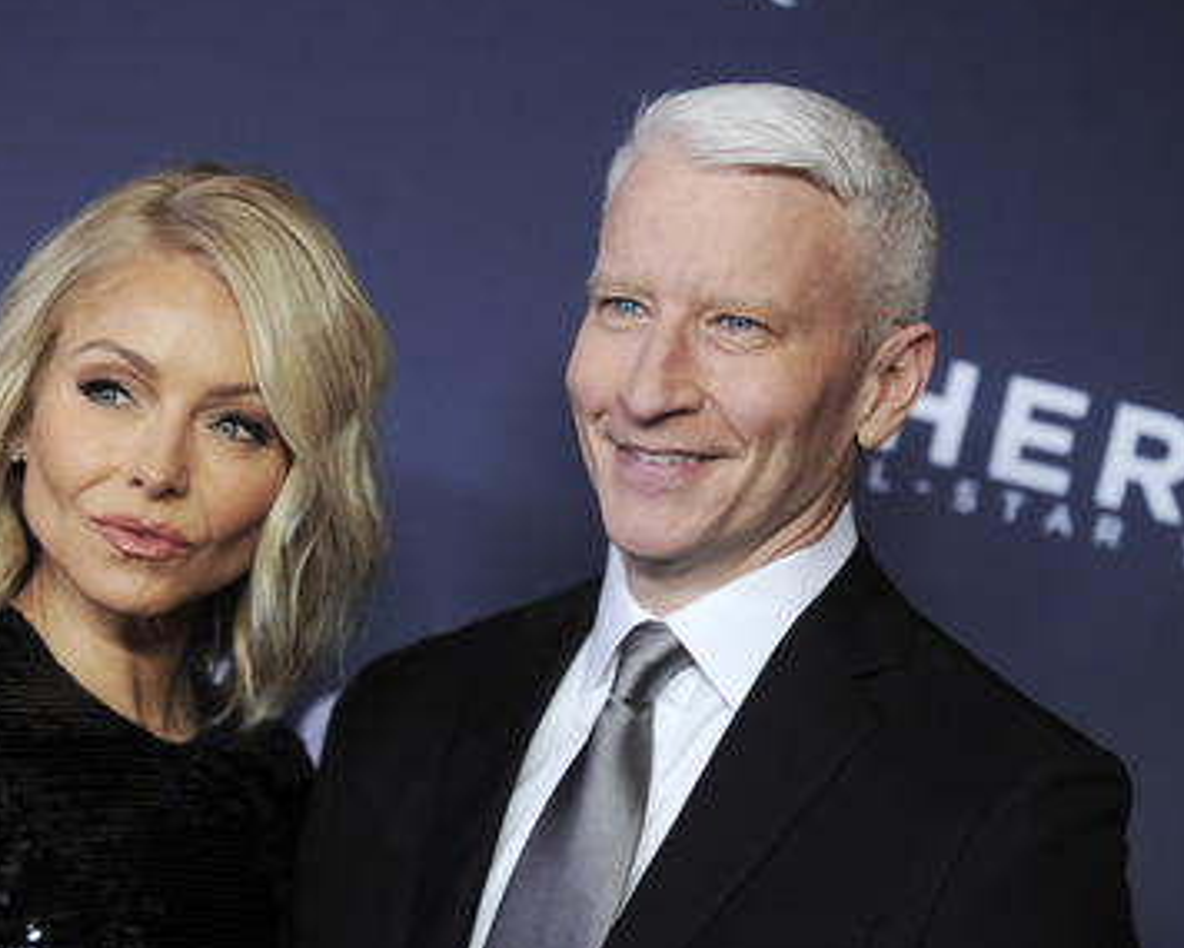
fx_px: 3821
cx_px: 509
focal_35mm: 109
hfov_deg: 17.6
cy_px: 482
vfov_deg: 14.1
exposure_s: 1/125
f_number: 2.8
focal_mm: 92
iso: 1600
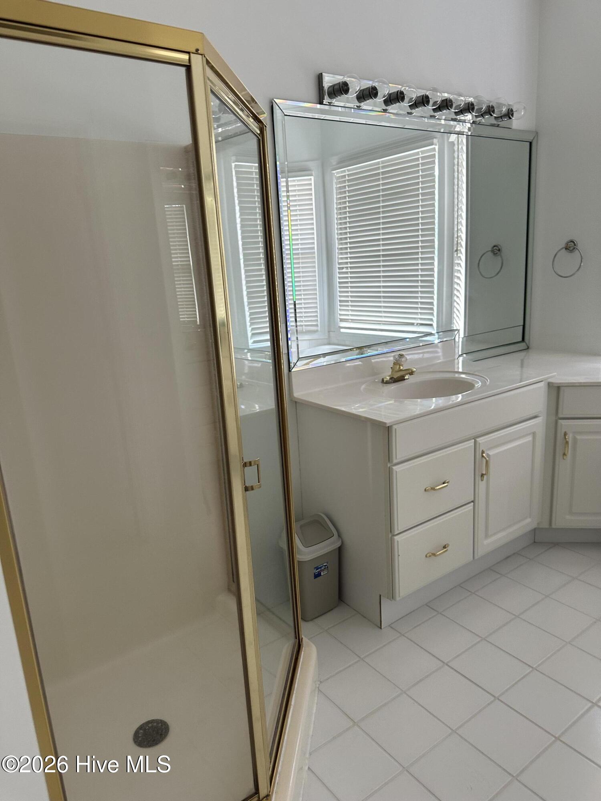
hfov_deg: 56.8
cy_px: 400
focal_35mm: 24
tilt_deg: -13.9
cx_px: 300
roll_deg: +3.5
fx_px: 556
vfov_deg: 71.6
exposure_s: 1/60
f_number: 1.78
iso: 125
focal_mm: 6.86
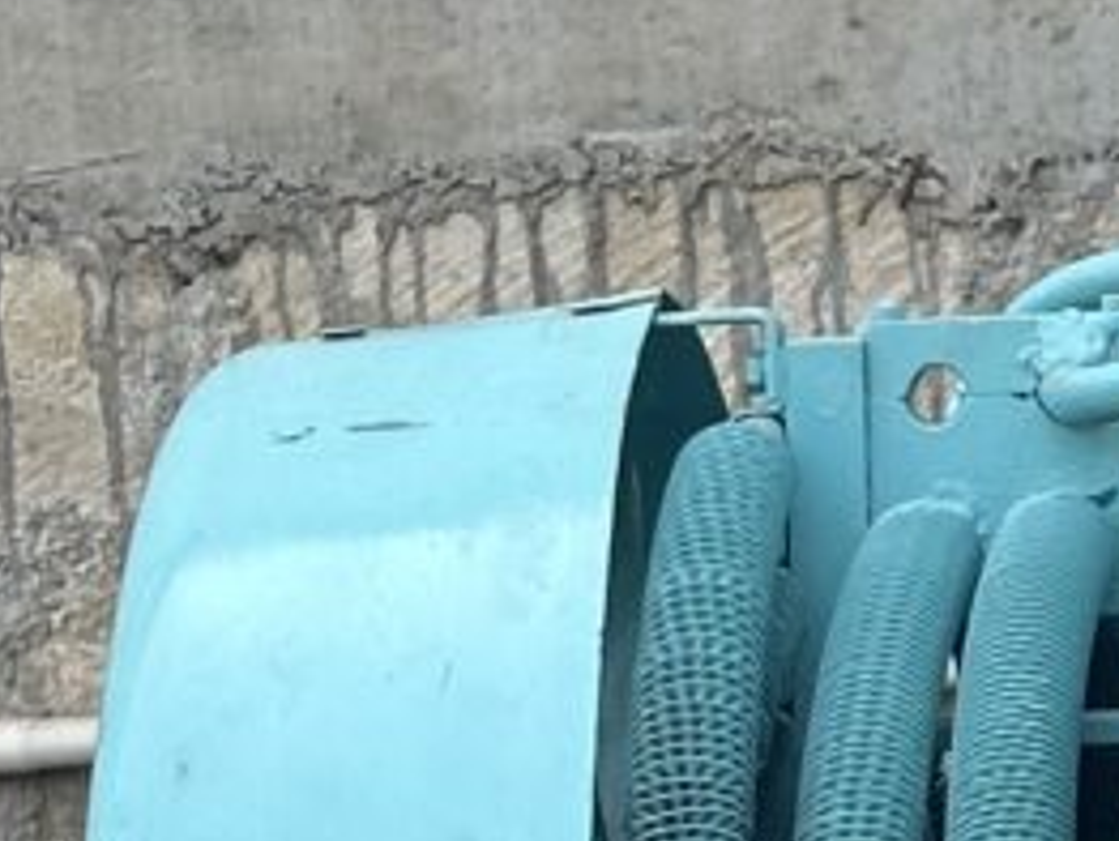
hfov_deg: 6.8
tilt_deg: +2.6
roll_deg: +3.1
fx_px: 9092
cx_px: 2341
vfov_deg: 5.3
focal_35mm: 281
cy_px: -359
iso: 64
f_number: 1.78
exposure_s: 1/412
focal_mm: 6.86
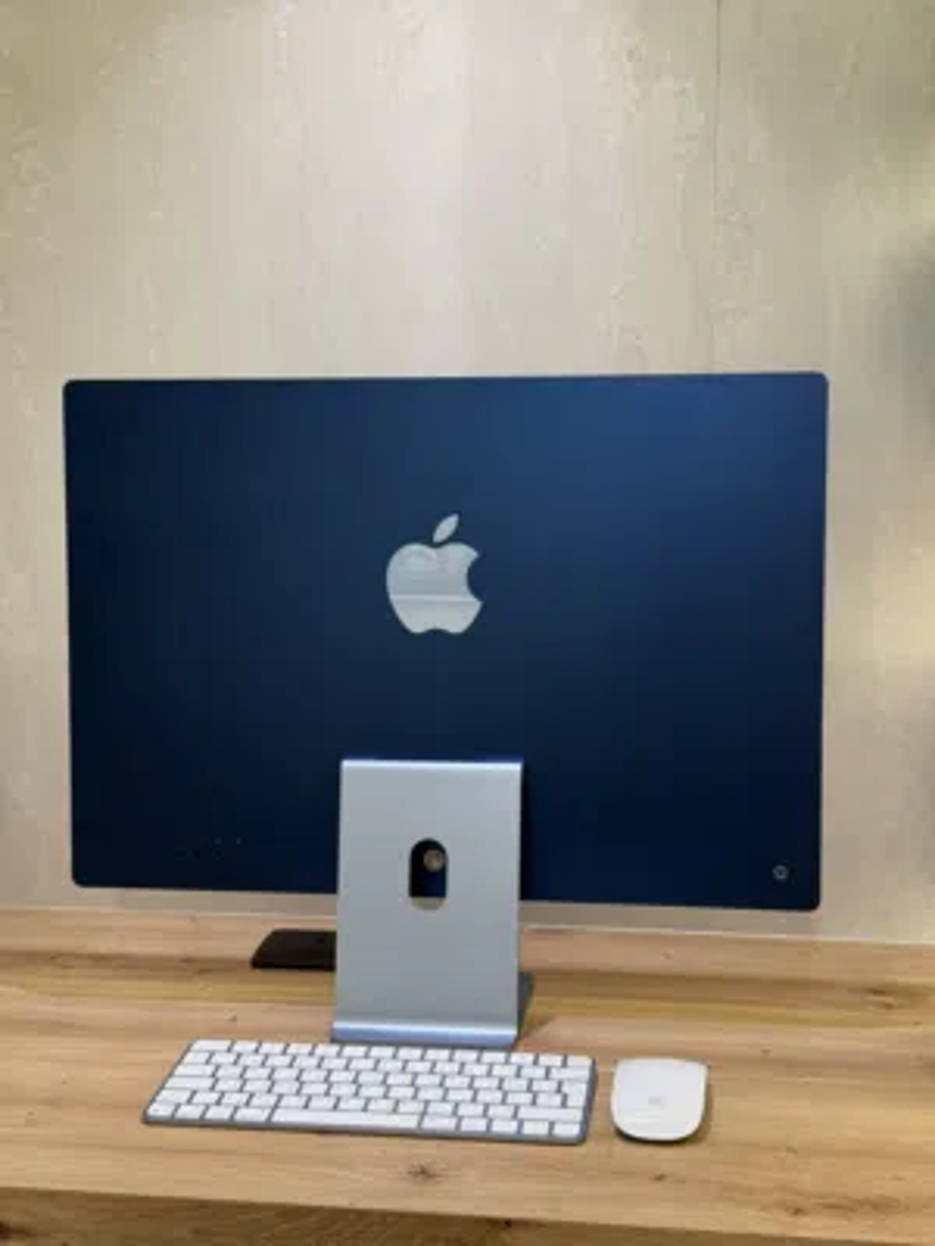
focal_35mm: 48
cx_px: 468
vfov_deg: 39.7
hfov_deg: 30.3
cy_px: 623
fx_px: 1729
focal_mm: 6.76
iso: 64
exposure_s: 1/50
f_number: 1.78
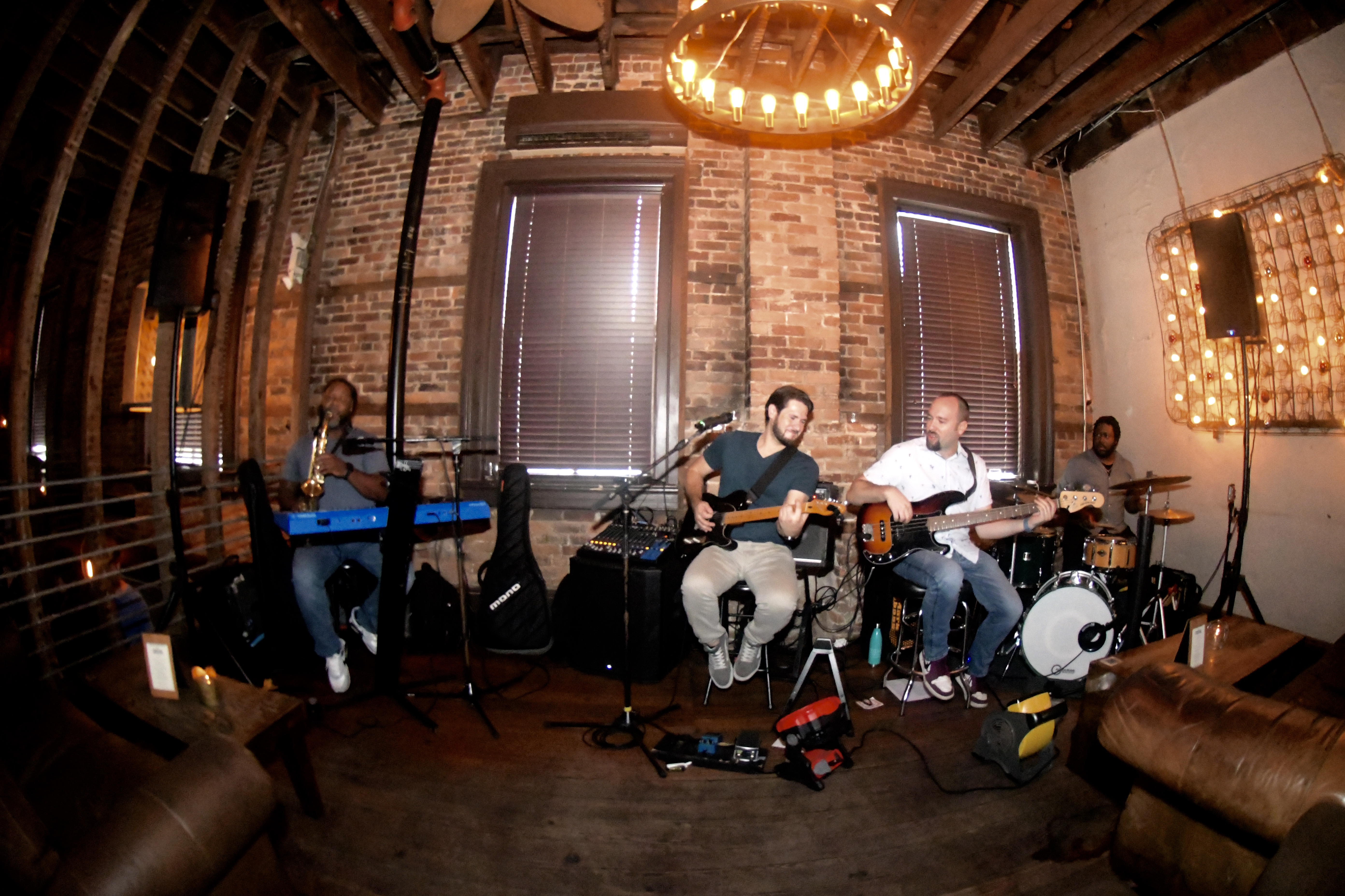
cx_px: 672
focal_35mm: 16
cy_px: 448
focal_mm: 10.5
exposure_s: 1/250
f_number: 2.8
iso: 25600
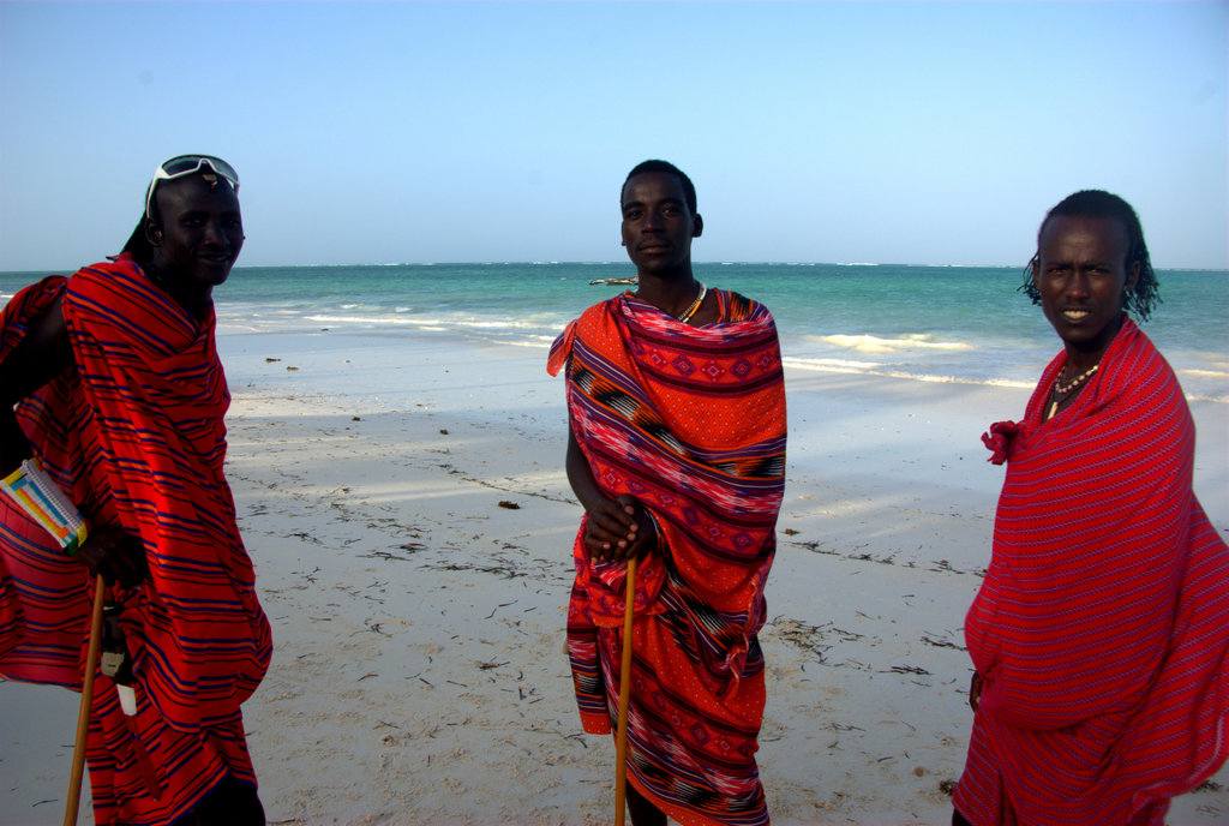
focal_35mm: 27
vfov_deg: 48.2
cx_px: 614
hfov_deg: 67.3
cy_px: 413
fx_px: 924
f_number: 8
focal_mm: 18
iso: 100
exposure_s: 1/180
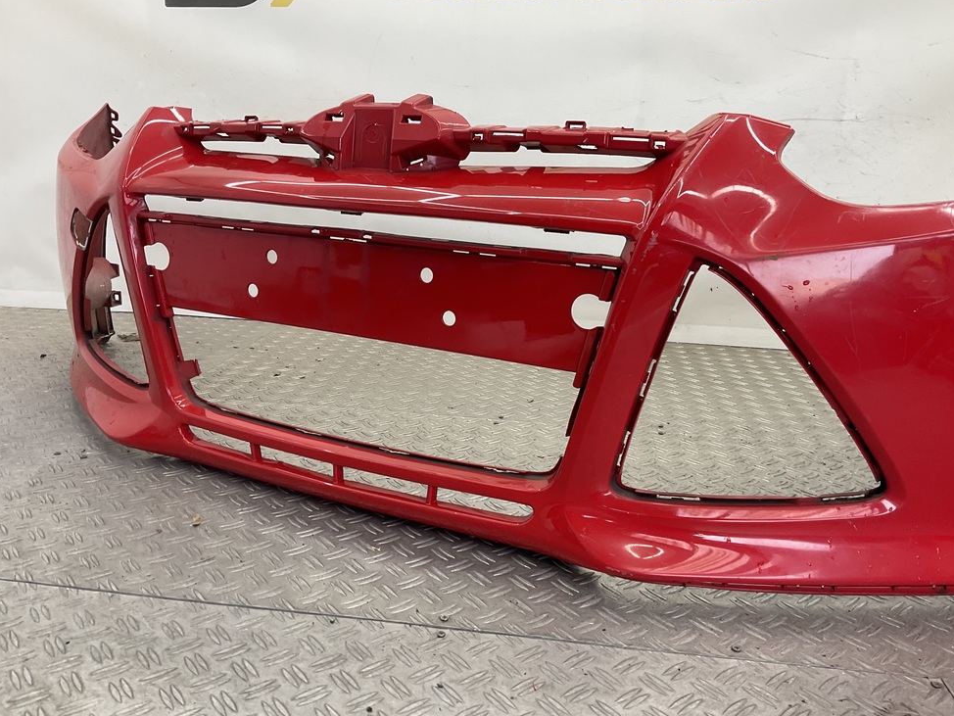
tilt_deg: -14.6
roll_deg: -5.1
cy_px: 365
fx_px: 827
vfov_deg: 46.8
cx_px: 472
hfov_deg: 60.0
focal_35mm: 30
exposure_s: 1/120
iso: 32
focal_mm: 3
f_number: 1.8
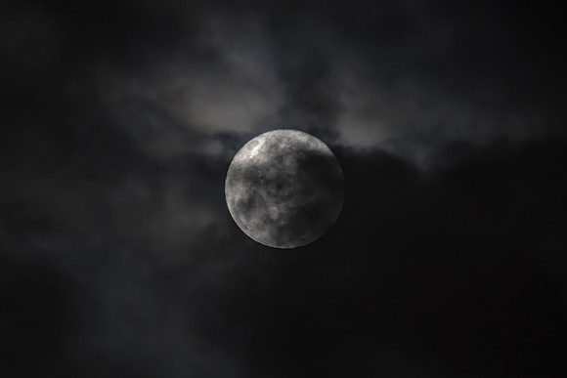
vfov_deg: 1.6
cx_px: 263
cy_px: 195
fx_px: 13260
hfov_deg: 2.4
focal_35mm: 842
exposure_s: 1/100
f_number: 6.3
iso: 400
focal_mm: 600
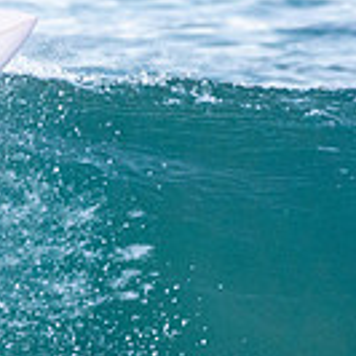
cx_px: -361
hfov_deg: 0.6
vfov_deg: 0.6
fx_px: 32253
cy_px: 341
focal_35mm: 2772
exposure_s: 1/800
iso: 1400
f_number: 5.6
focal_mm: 500
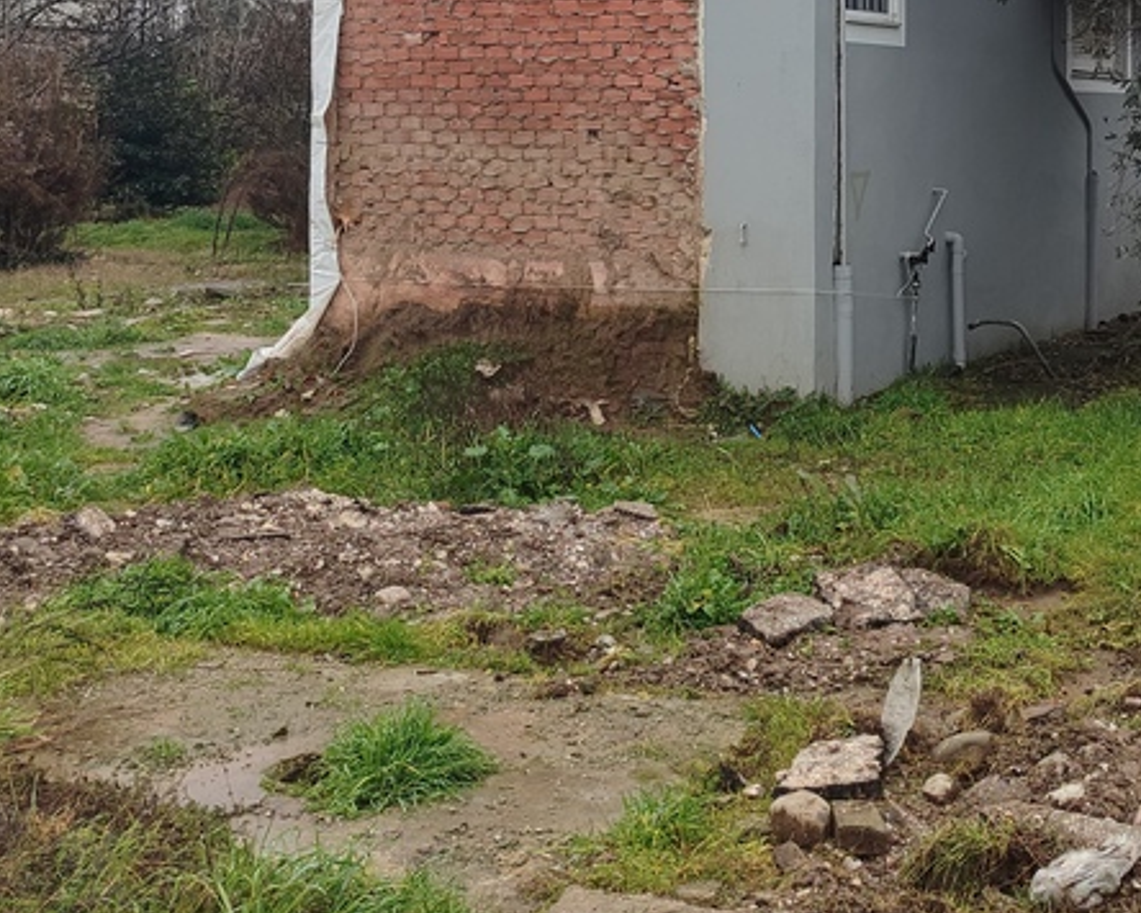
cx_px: 863
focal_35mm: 55
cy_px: 116
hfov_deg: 33.4
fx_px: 1857
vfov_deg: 26.8
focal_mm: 5.95
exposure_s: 1/250
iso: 50
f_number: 1.89
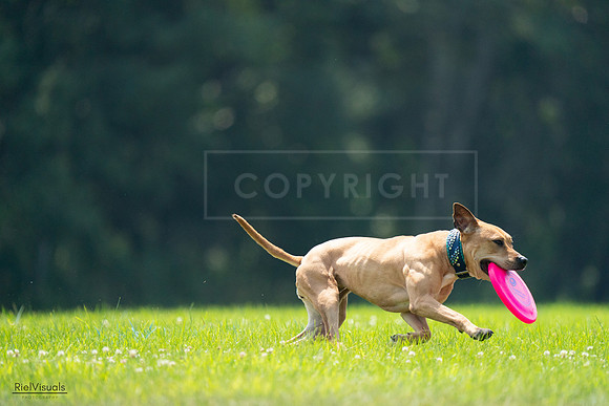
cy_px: 203
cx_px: 304
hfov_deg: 3.4
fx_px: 10152
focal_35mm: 600
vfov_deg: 2.3
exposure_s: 1/4000
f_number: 6.3
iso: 2500
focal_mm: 600
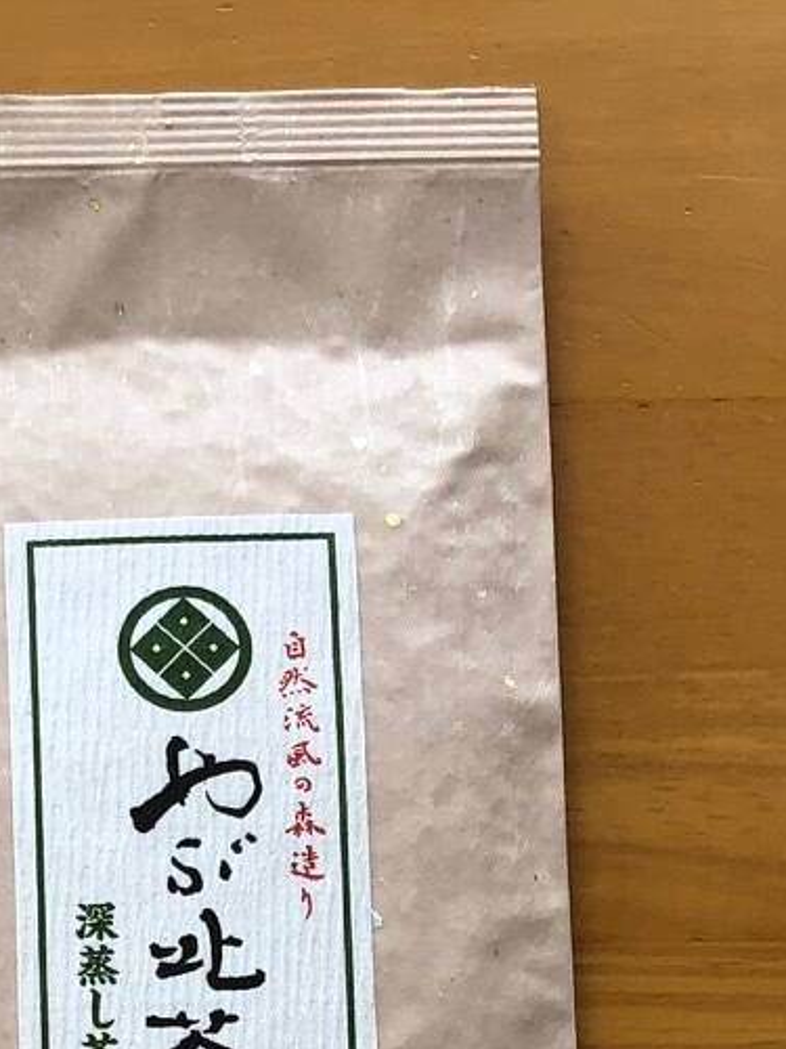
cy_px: 1624
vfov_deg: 15.8
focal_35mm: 113
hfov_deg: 12.9
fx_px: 3421
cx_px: -78
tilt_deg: -80.6
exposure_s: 1/125
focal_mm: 3.99
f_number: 1.8
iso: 20
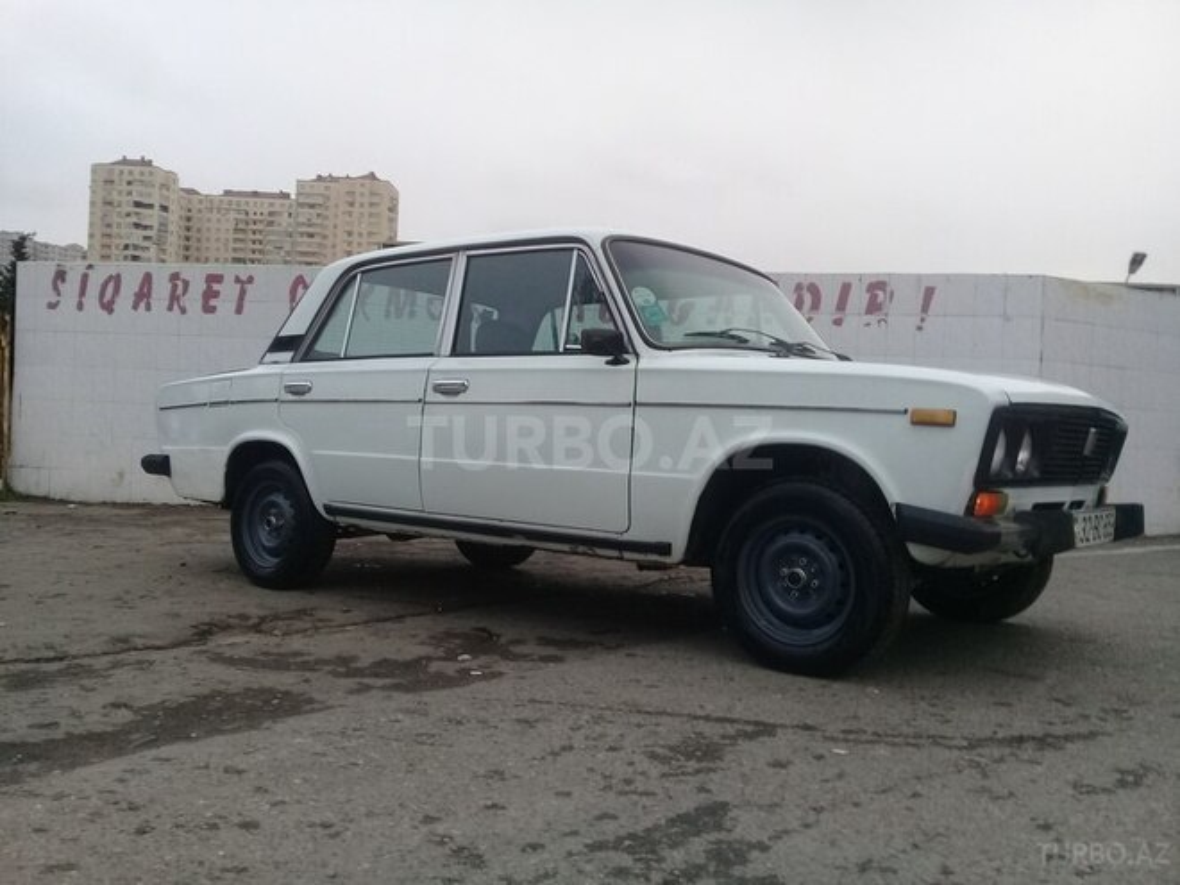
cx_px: 590
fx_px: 1057
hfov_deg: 58.4
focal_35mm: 31
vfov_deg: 45.4
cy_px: 442
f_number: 2.2
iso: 50
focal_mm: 3.3
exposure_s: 1/33
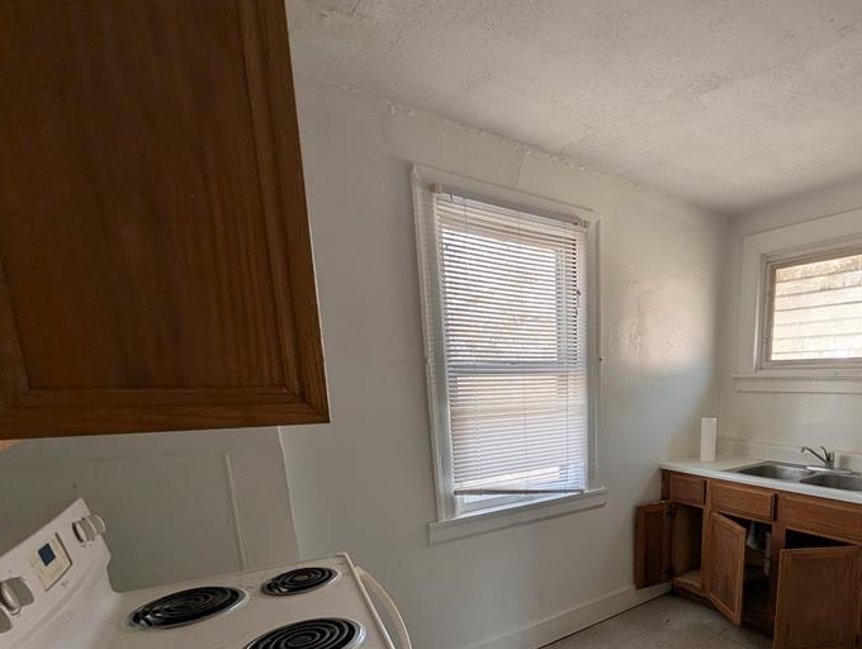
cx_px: 597
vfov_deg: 67.7
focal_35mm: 18
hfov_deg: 83.6
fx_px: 449
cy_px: 478
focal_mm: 2.02
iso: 48
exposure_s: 1/85.8
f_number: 1.7
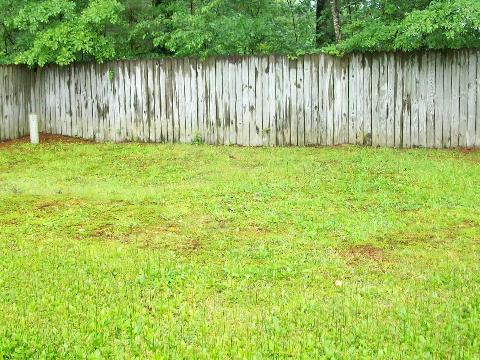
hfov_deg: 41.2
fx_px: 638
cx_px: 242
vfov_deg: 31.4
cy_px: 139
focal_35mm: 46
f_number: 2.8
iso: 80
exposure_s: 1/61.9
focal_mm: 5.7
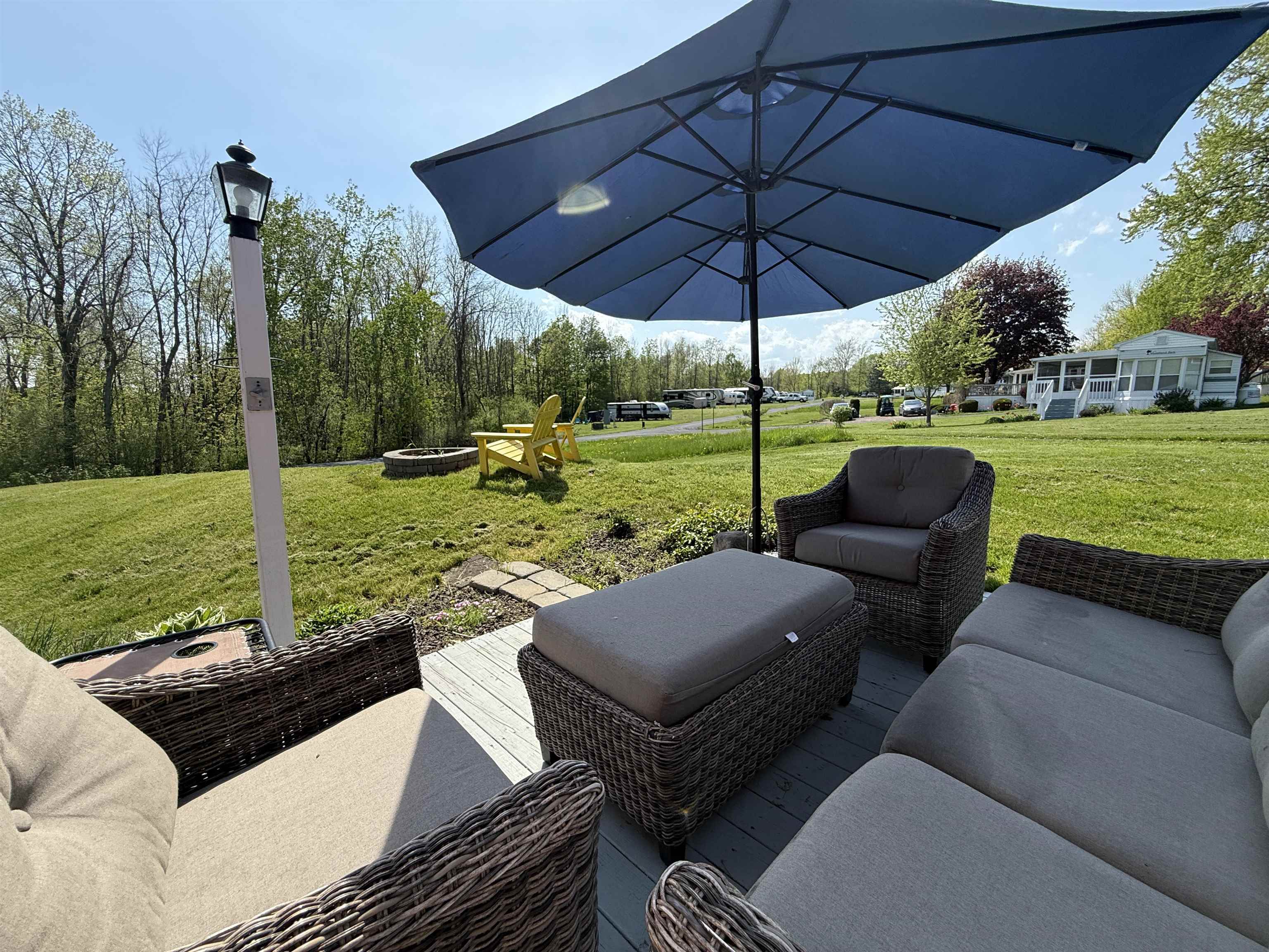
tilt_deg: -7.2
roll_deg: -0.1
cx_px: 634
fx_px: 513
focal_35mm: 14
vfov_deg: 85.7
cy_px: 476
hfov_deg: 102.1
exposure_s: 1/1848
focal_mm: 2.22
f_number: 2.2
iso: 64
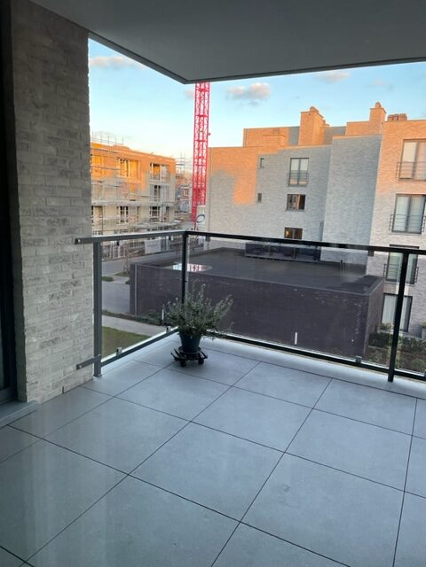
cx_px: 213
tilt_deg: -10.9
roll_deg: -2.4
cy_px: 284
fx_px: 427
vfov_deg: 67.3
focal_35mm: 26
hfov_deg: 53.1
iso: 64
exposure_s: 1/121
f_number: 1.6
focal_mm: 4.2
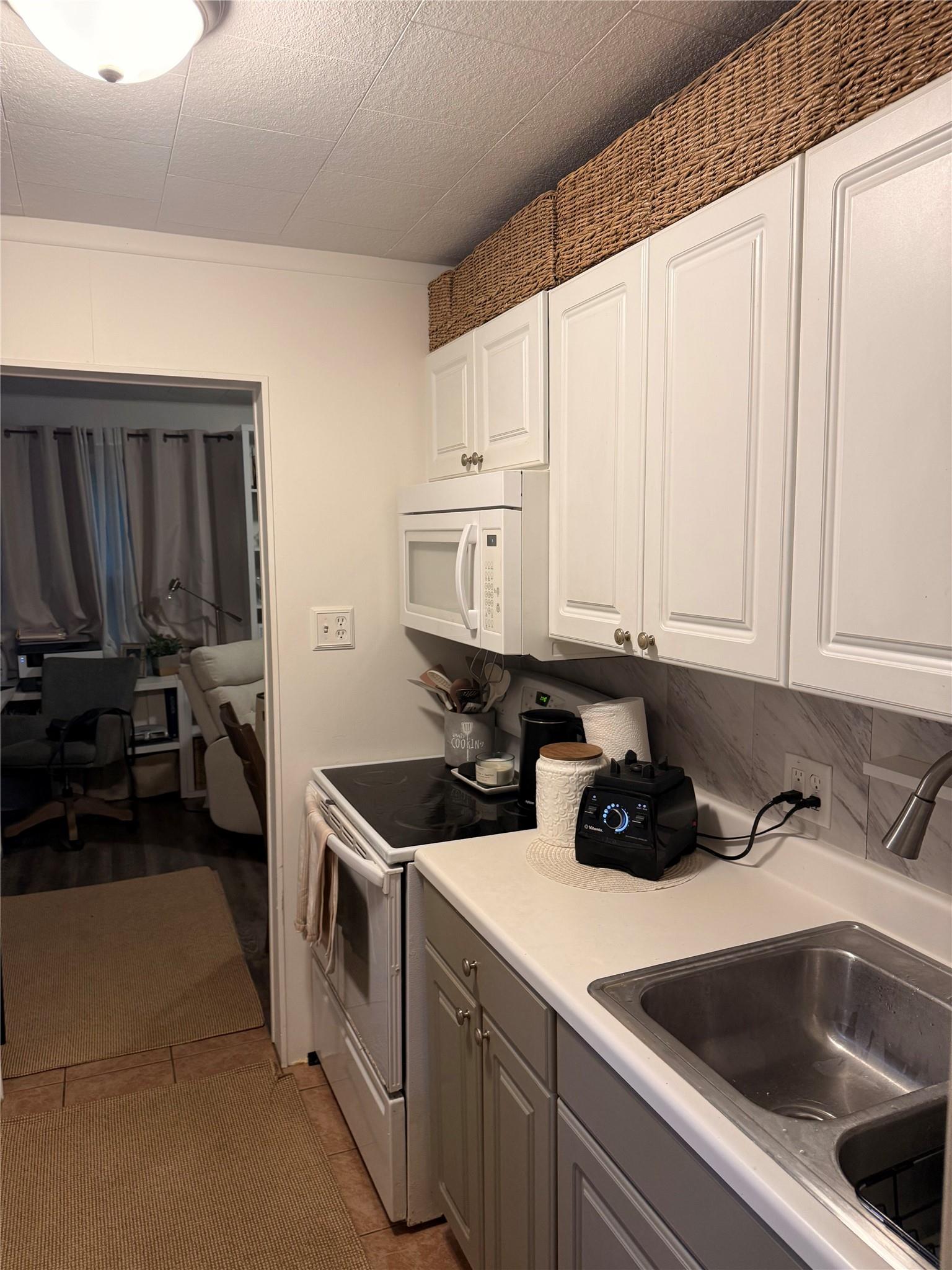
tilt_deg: -5.4
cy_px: 635
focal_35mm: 24
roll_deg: -0.1
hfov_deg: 56.8
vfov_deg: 71.6
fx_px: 880
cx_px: 476
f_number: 1.78
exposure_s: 1/60
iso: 200
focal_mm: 6.76
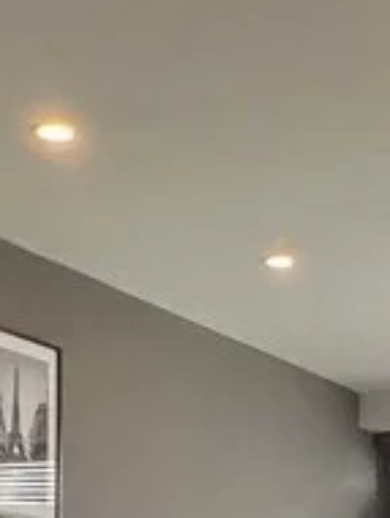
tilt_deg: -1.8
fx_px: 1229
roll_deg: +0.4
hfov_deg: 17.3
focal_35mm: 82
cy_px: 712
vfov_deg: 21.1
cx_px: 455
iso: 32
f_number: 1.8
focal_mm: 1.57
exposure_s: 1/148
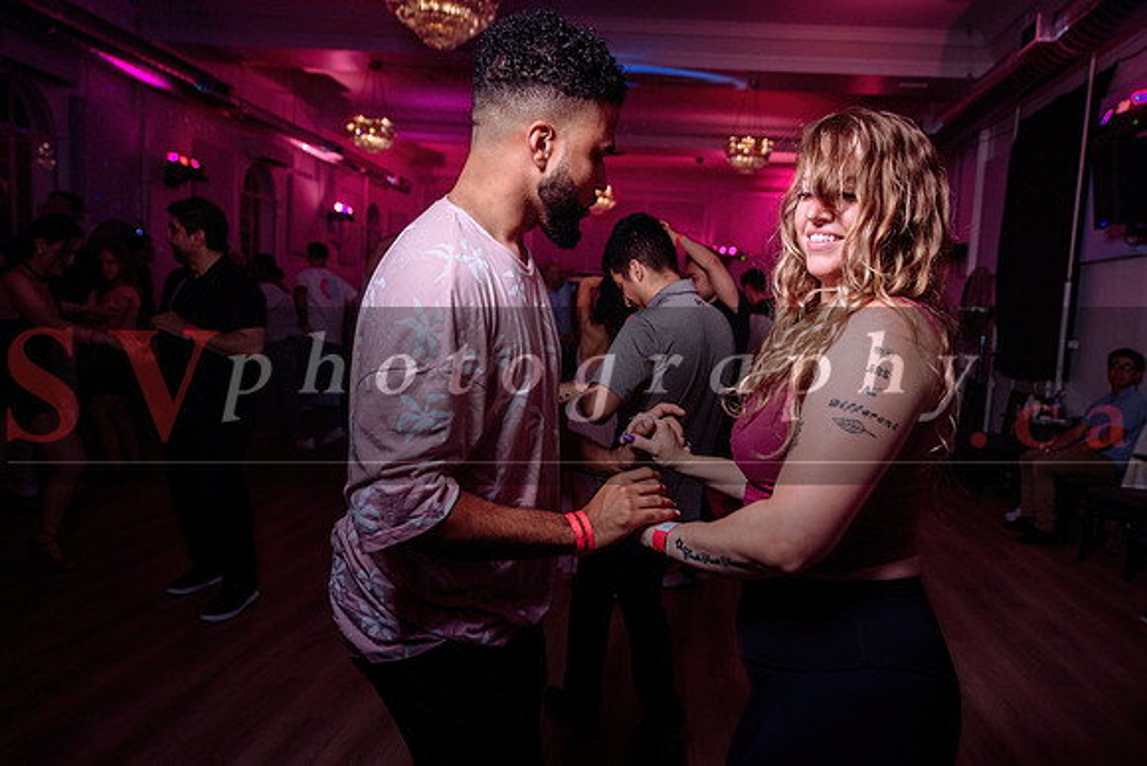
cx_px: 639
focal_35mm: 27
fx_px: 853
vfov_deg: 48.3
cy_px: 410
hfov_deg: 67.6
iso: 800
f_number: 3.2
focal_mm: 24
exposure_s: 1/50
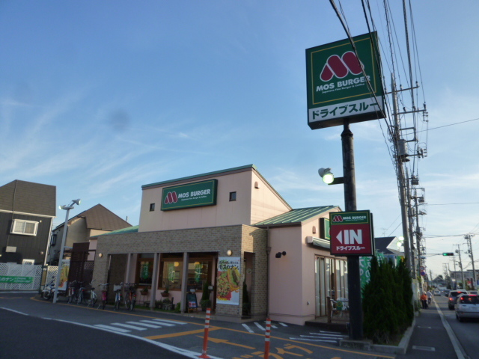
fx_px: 346
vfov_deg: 54.9
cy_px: 180
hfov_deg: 69.4
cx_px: 240
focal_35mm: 25
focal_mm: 4.5
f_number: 4
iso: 125
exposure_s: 1/320
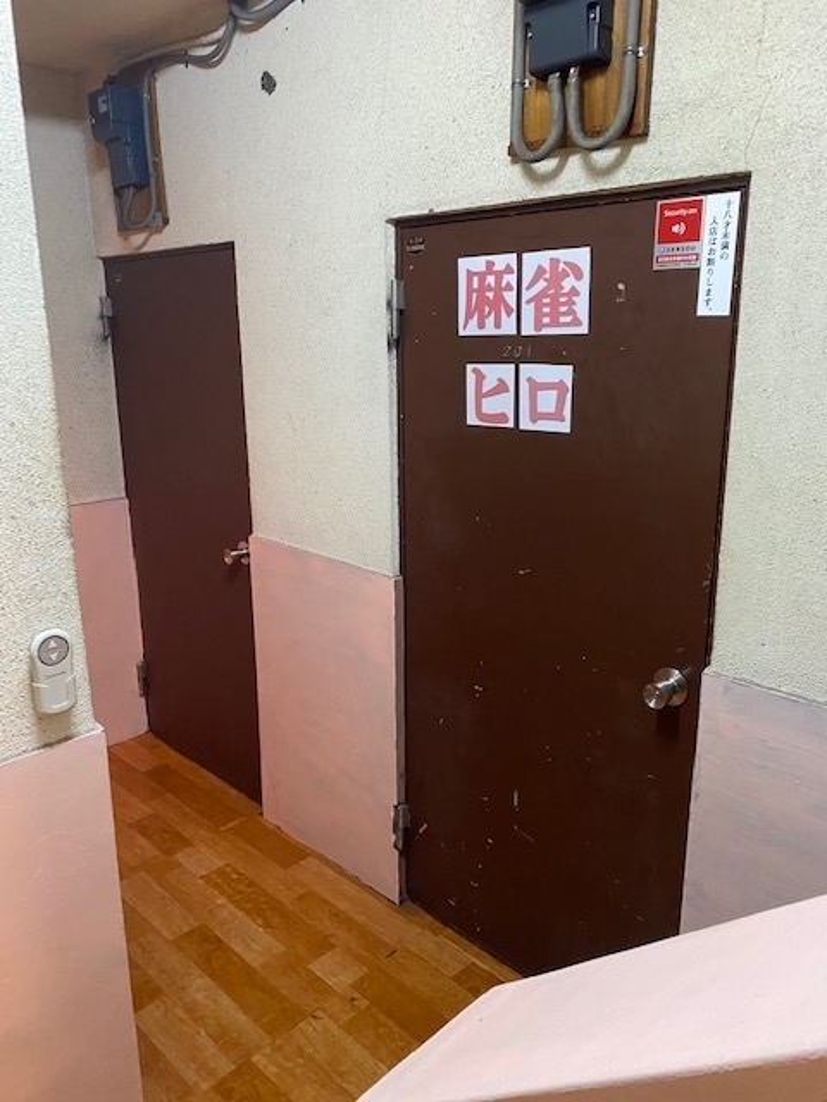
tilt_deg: -15.4
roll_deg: +0.2
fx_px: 828
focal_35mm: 26
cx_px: 414
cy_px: 551
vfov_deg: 67.3
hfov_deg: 53.1
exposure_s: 1/50
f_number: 1.8
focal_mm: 4.25
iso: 500
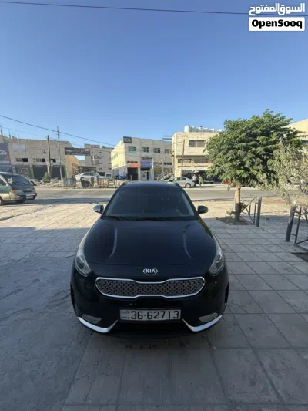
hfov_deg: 85.7
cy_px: 206
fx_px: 166
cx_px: 154
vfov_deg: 102.1
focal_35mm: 14
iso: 50
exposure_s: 1/651
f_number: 2.2
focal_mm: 2.22
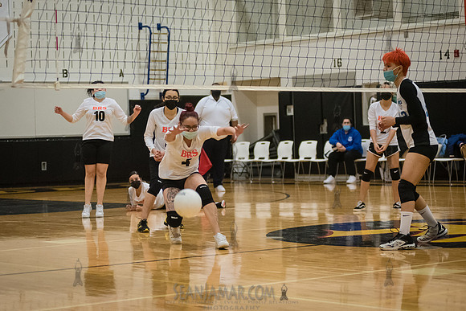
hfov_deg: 20.7
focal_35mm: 99
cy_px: 130
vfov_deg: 13.9
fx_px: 1276
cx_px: 189
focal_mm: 80
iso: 5000
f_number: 3.2
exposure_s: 1/400
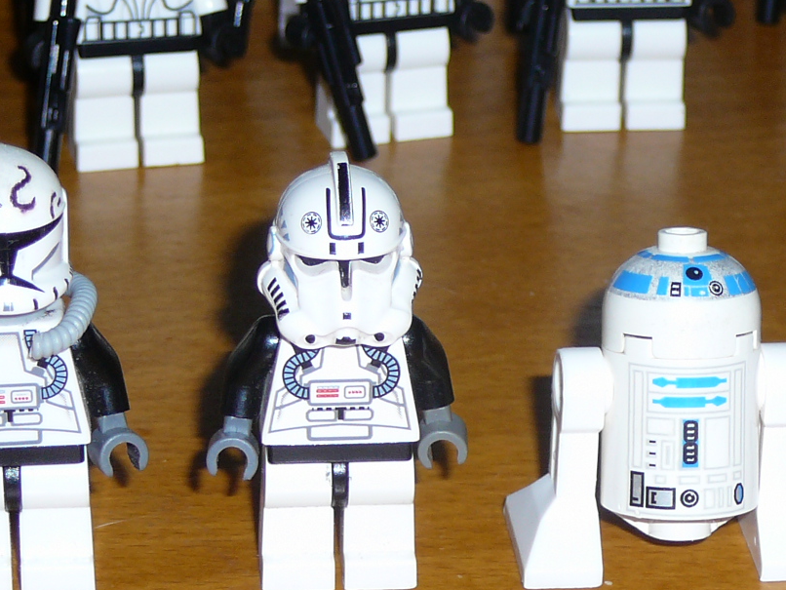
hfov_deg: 11.4
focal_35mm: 173
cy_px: 464
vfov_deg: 8.6
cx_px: 521
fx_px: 3929
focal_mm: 13
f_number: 3.8
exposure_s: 1/30
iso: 80
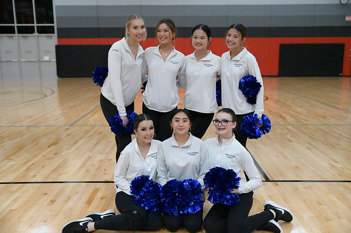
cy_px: 116
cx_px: 176
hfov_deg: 50.7
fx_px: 370
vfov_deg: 35.0
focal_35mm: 38
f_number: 2.8
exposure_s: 1/8000
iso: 36000
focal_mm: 38
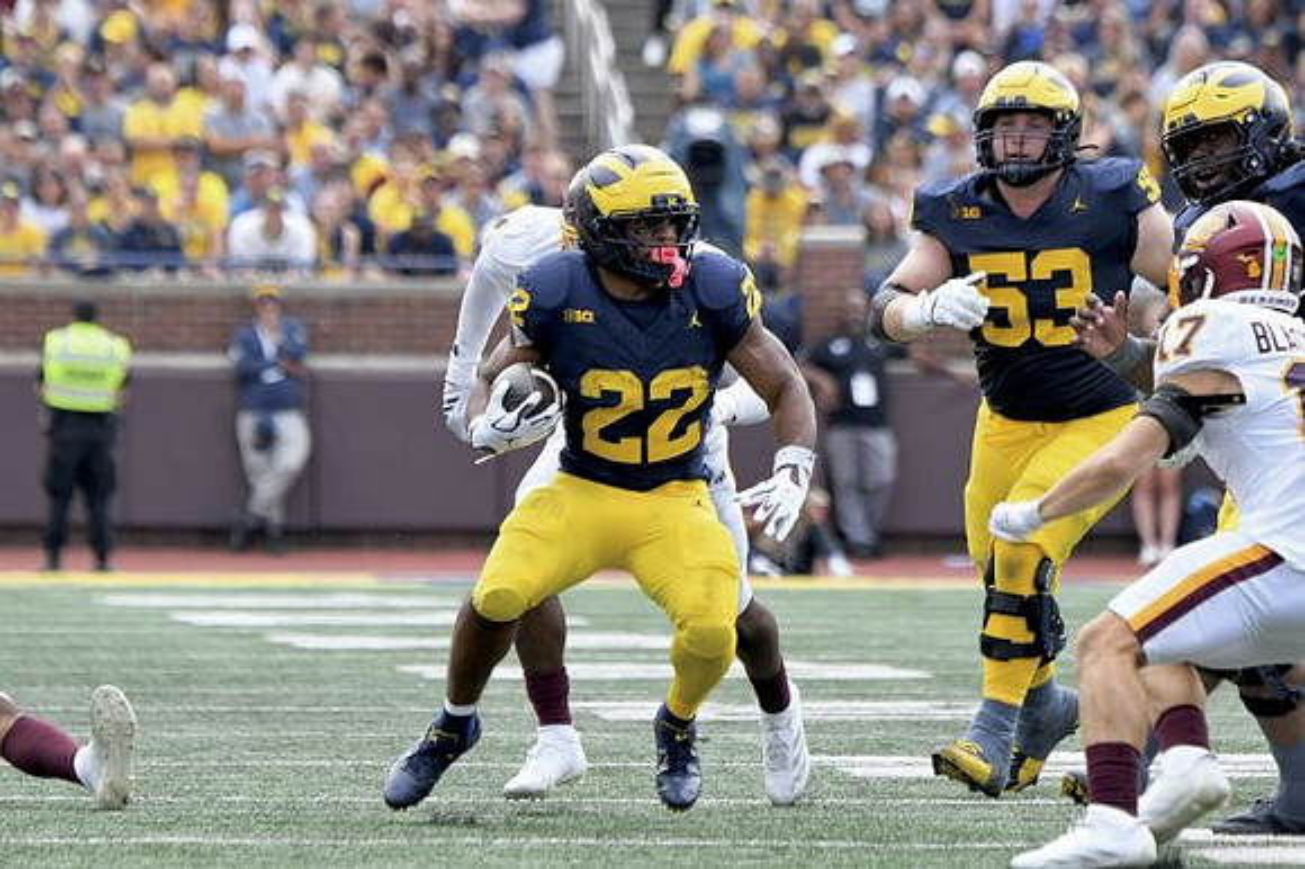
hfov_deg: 4.6
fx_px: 16303
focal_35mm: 450
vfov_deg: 3.1
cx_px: 652
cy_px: 434
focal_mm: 300
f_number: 5.6
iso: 800
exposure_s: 1/1000
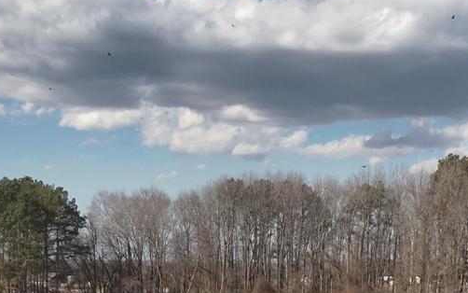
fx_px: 931
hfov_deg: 28.1
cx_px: 287
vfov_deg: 16.6
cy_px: 405
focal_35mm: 73
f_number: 2.8
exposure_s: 1/1250
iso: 100
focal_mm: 4.4
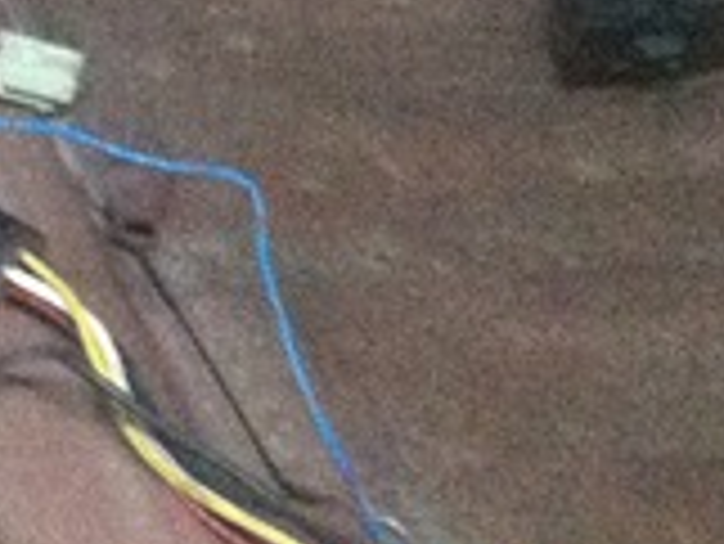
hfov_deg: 8.0
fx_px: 4647
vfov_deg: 6.6
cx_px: -1232
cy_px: -187
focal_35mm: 222
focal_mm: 3.85
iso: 640
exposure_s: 1/17
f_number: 2.8
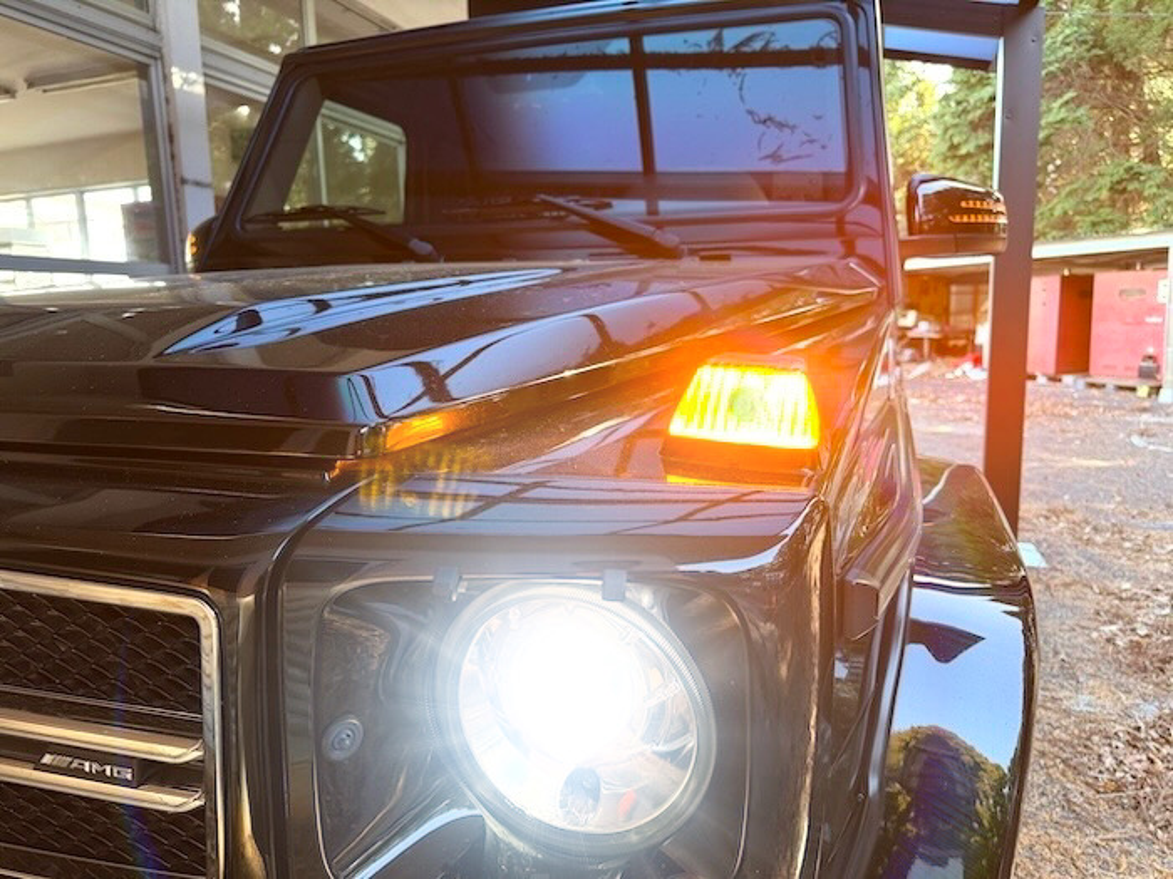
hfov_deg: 71.6
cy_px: 440
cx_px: 586
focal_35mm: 24
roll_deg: +1.5
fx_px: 813
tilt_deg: -8.8
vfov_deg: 56.8
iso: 160
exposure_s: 1/95
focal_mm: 6.76
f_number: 1.78
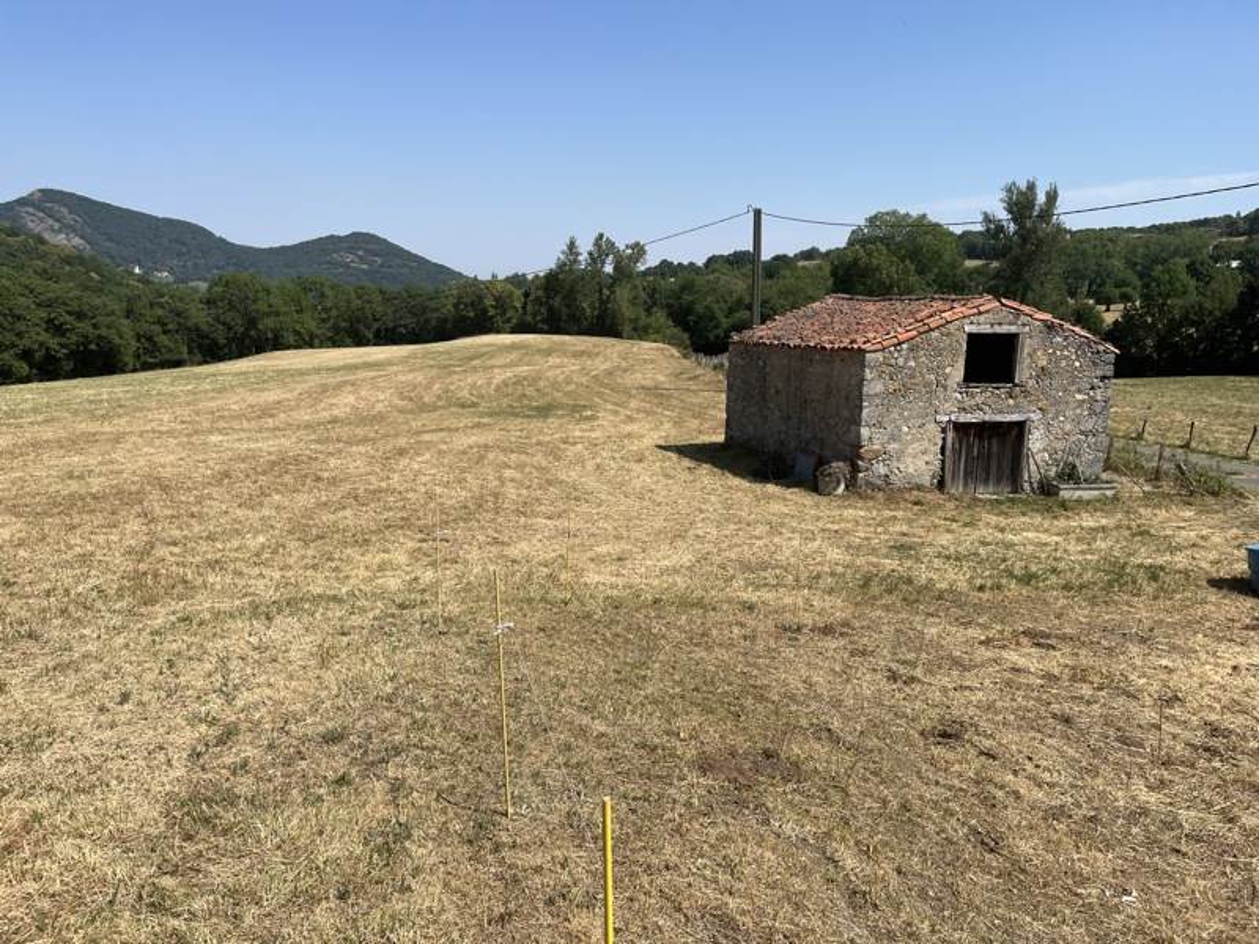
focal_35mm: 26
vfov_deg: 53.1
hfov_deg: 67.3
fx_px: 946
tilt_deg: -12.1
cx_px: 630
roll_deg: +0.3
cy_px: 472
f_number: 1.6
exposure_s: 1/4310
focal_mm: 5.1
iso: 50
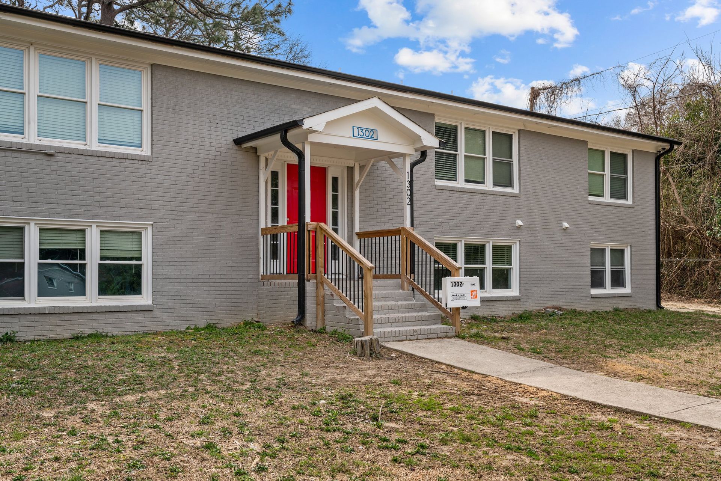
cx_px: 360
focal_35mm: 35
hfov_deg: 54.4
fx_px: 701
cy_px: 240
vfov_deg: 37.9
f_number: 8
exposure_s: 1/320
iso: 400
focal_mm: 35
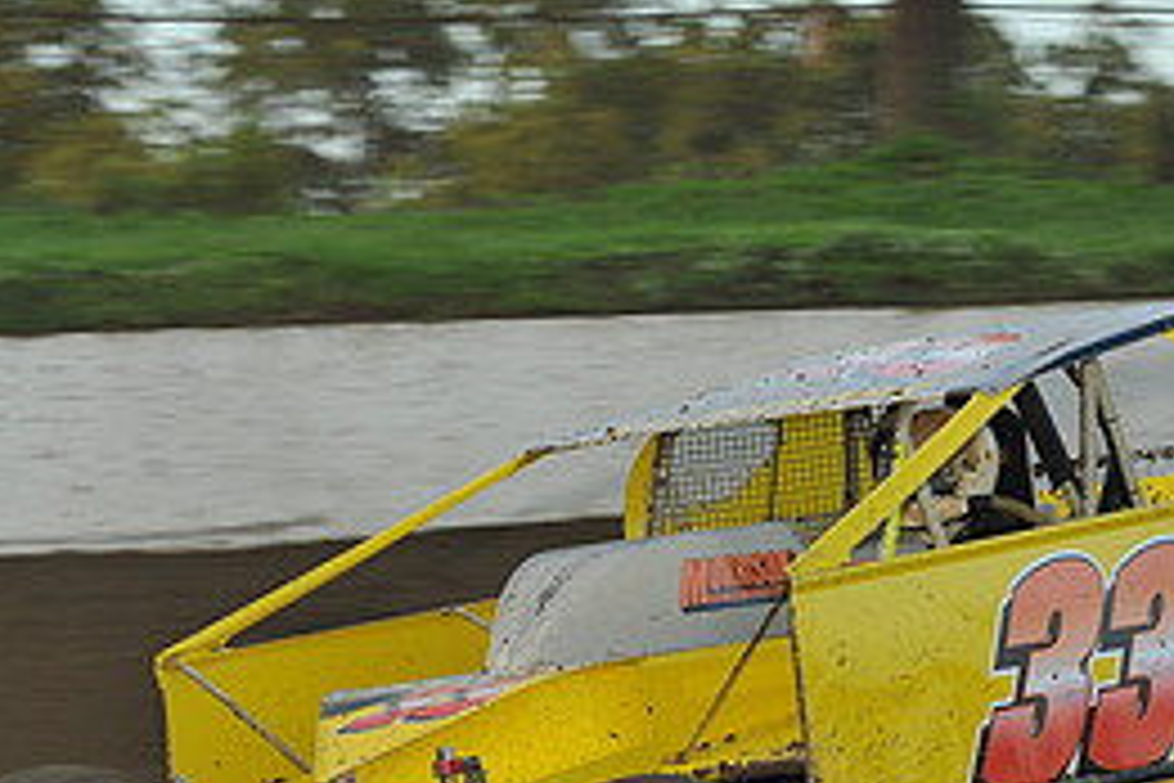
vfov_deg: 5.5
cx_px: 616
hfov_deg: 8.3
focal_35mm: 249
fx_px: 8120
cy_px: 666
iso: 640
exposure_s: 1/320
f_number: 8
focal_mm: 112
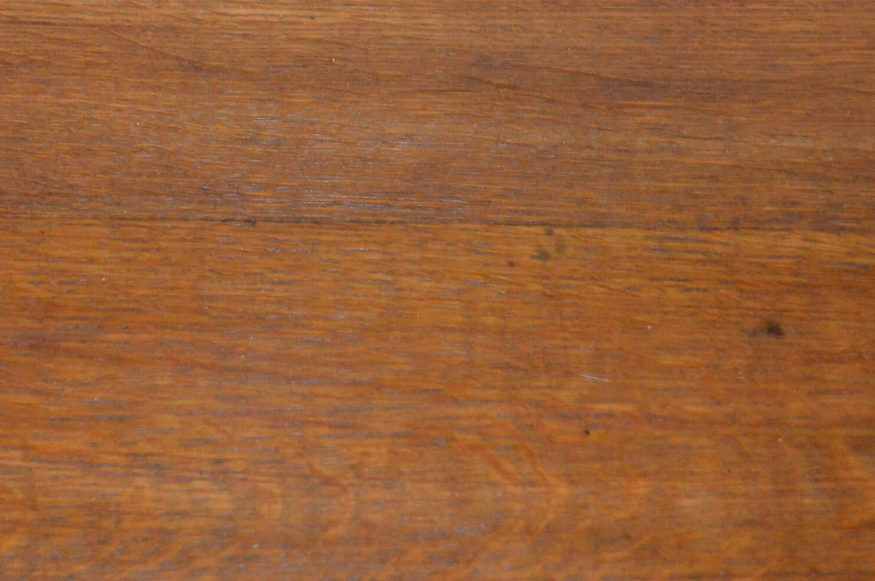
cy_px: 75
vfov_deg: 12.8
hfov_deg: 19.2
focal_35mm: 106
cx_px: 264
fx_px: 2574
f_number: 5
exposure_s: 1/60
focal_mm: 35
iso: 3200
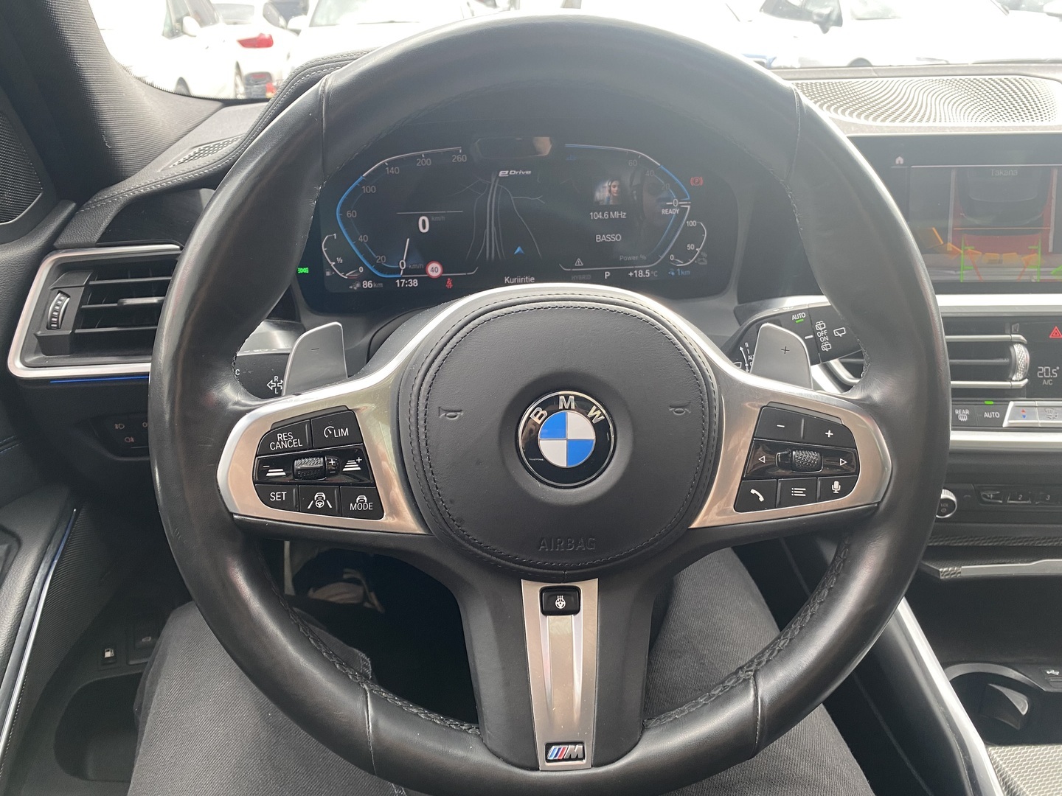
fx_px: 798
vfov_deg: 53.1
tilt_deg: -26.9
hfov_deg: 67.3
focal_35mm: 26
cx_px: 531
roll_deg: +1.5
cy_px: 398
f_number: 1.8
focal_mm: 4.25
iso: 125
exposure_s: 1/80
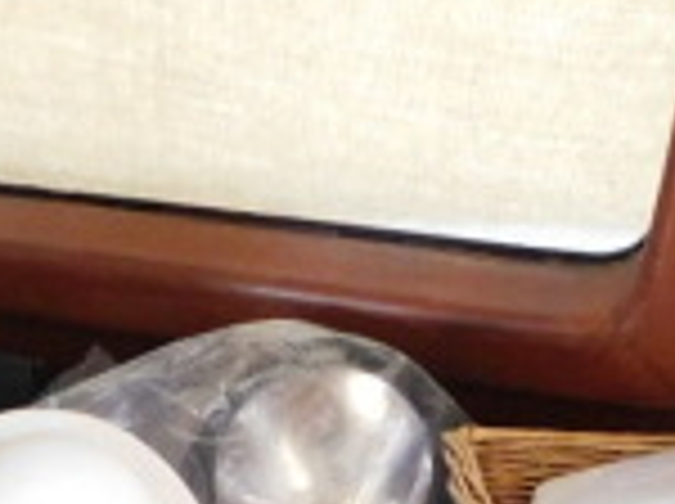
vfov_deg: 10.7
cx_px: -94
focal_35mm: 123
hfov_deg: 15.6
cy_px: 1112
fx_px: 2395
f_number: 3
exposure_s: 1/15
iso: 400
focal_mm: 4
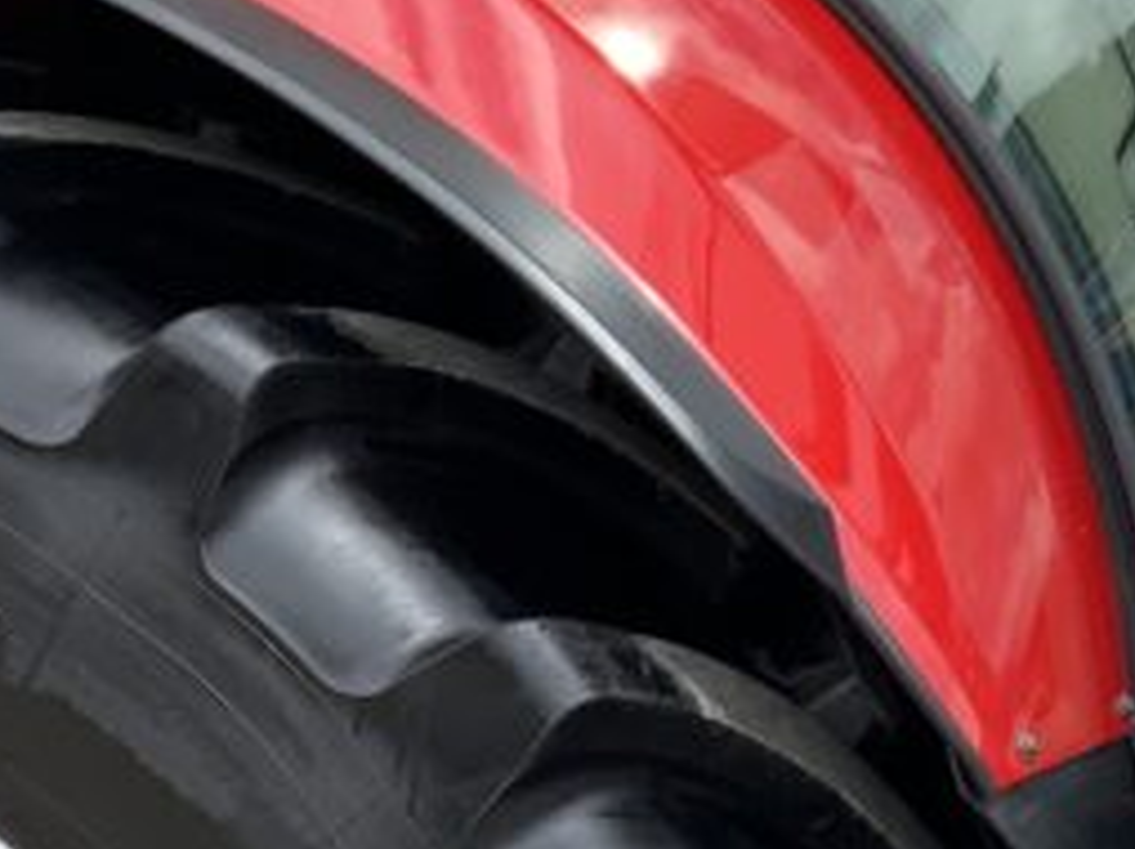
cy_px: 1175
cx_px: 156
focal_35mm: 117
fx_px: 3833
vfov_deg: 12.2
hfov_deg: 16.7
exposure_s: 1/978
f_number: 1.8
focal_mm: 3
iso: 16
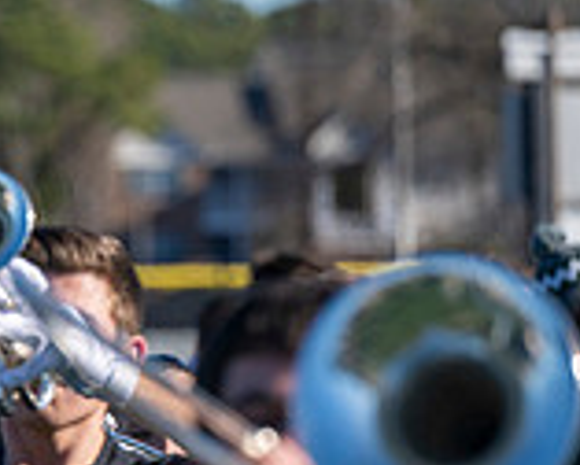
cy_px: 474
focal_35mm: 692
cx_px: -473
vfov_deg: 2.2
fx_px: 11893
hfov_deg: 2.8
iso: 250
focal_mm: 200
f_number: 5
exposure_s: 1/2000
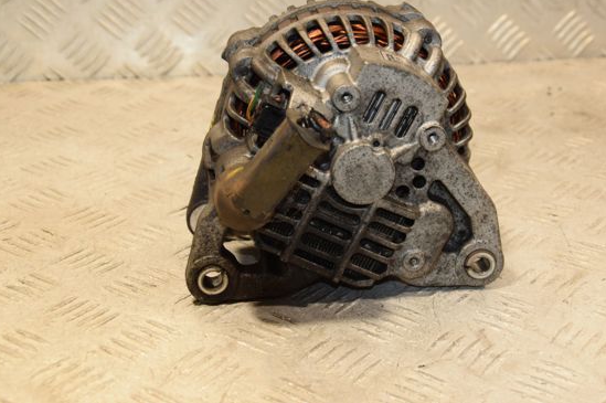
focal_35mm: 70
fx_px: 1177
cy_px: 169
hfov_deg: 28.8
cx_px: 343
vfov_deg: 19.4
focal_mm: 40
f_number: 6.3
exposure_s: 1/200
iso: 800
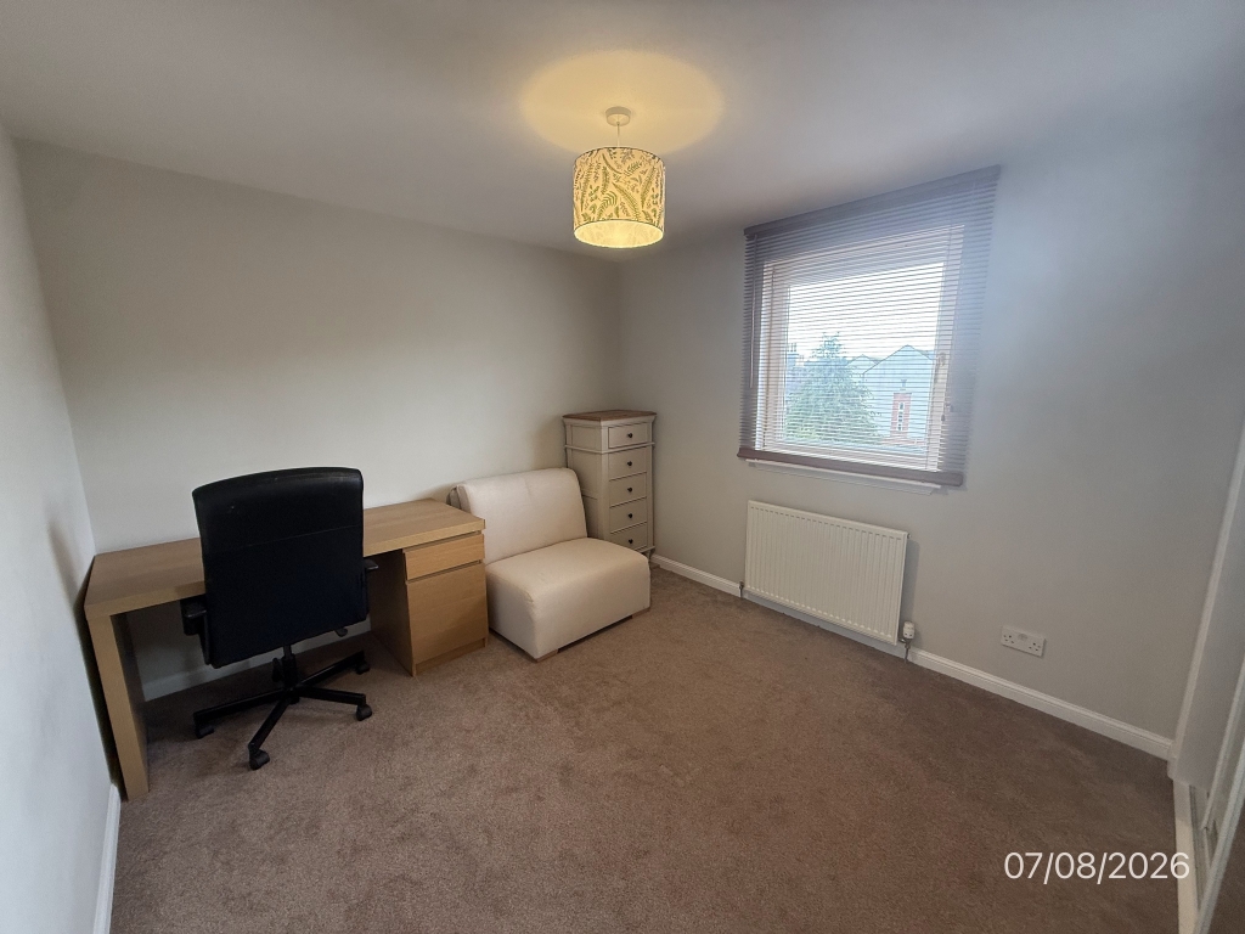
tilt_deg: -9.7
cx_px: 622
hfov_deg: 102.1
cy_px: 467
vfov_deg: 85.7
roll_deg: +0.0
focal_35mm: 14
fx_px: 504
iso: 200
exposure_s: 1/99
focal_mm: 2.22
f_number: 2.2
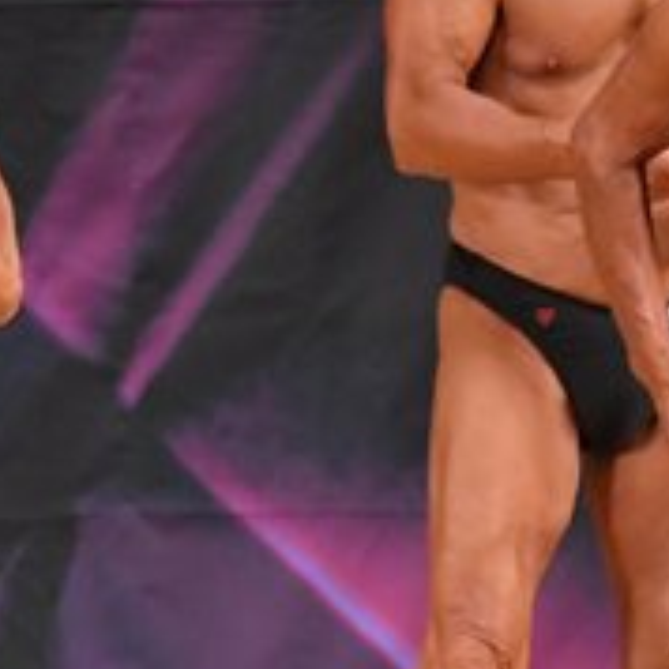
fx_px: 23024
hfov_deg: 1.7
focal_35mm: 1053
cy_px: 436
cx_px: 348
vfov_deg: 1.7
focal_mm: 190
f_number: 5.6
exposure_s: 1/400
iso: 5600
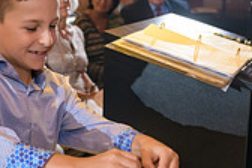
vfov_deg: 16.5
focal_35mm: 83
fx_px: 581
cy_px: 89
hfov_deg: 24.1
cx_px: 48
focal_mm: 24
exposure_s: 1/125
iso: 1600
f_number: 3.2
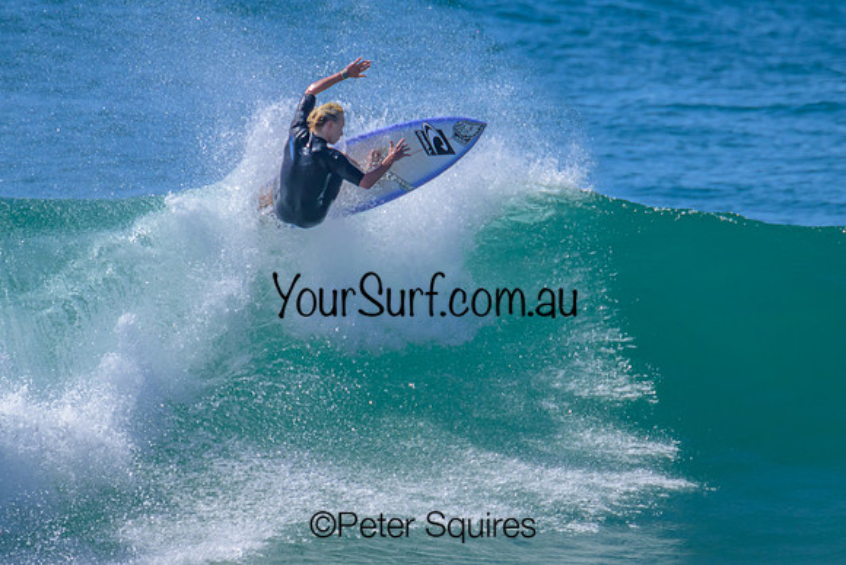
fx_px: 25831
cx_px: 436
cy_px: 212
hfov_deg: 1.9
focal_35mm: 1099
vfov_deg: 1.3
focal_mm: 800
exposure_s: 1/2000
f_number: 11
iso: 900
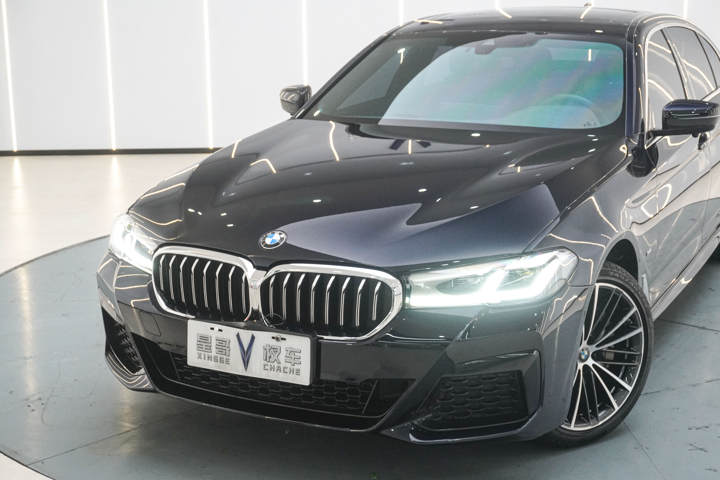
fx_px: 1050
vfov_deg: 25.8
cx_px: 360
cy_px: 240
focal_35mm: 52
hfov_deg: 37.9
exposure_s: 1/80
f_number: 6.3
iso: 2000
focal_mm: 35
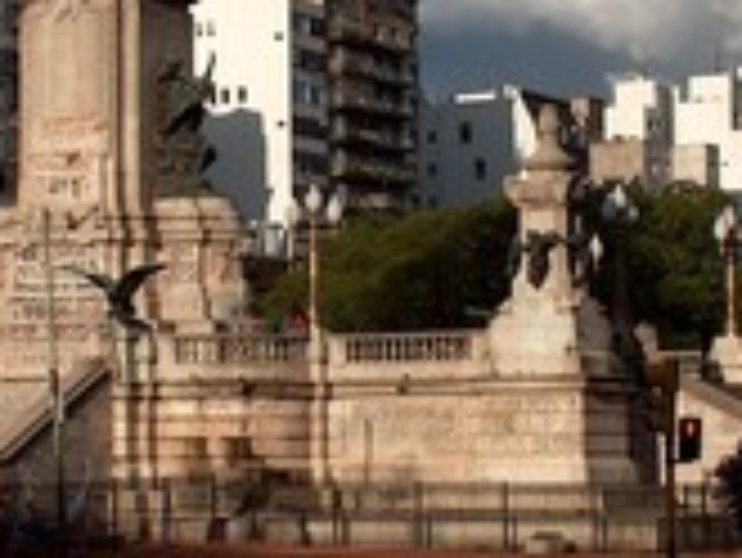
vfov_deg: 10.3
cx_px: 337
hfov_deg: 13.7
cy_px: 144
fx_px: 3089
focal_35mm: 144
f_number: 4.9
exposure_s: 1/971
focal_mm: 12.53
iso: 100
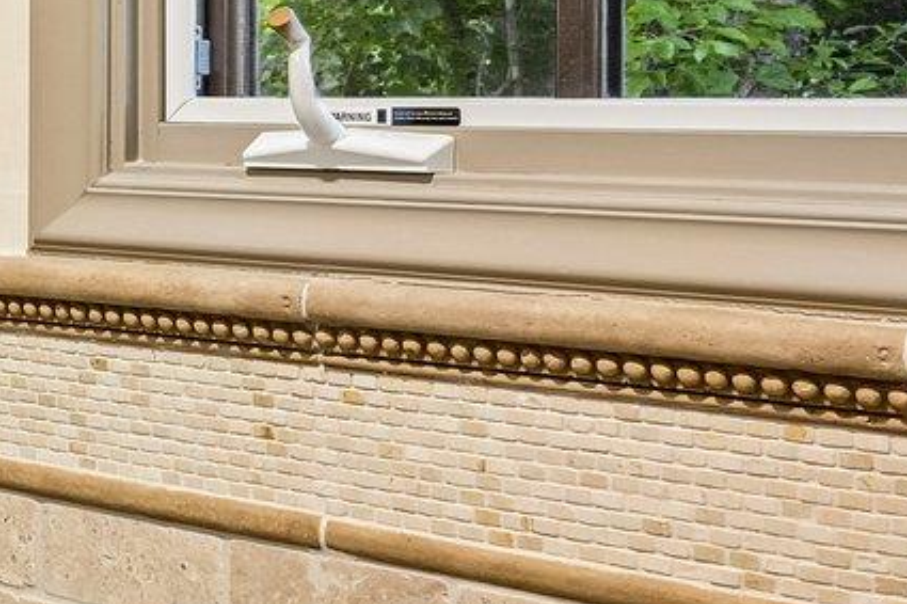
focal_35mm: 82
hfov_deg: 17.6
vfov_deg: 16.5
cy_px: 78
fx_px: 2065
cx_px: -909
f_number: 9
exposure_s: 1/3.33
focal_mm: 17
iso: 160
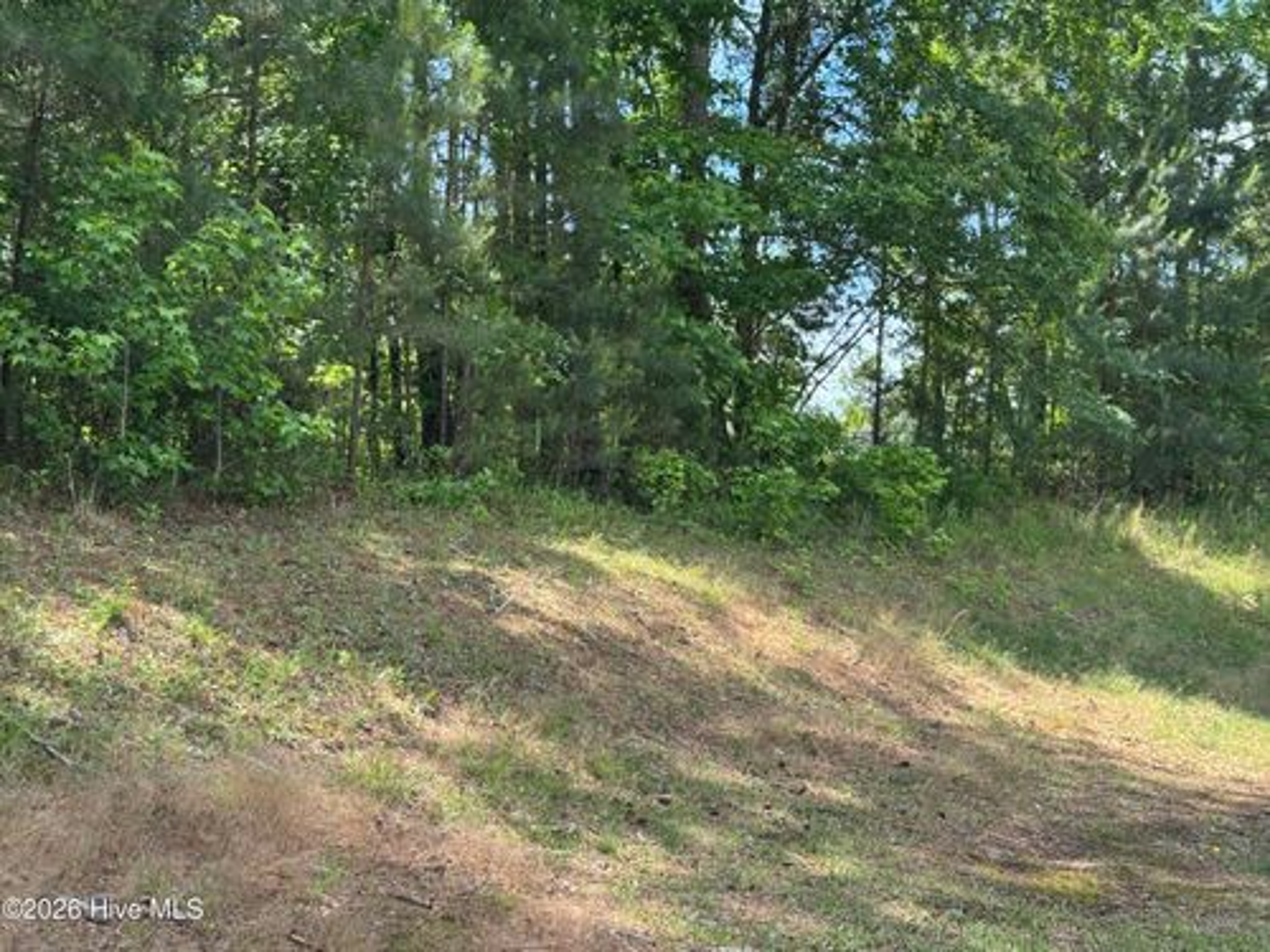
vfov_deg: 30.3
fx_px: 1761
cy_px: 476
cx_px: 635
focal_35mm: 48
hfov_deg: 39.7
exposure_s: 1/658
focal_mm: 6.76
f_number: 1.78
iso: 64
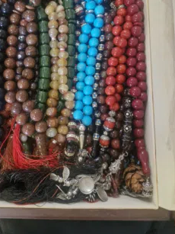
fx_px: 202
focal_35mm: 30
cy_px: 88
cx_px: 63
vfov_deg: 59.2
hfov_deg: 46.3
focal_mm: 5.54
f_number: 1.8
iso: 640
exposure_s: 1/33
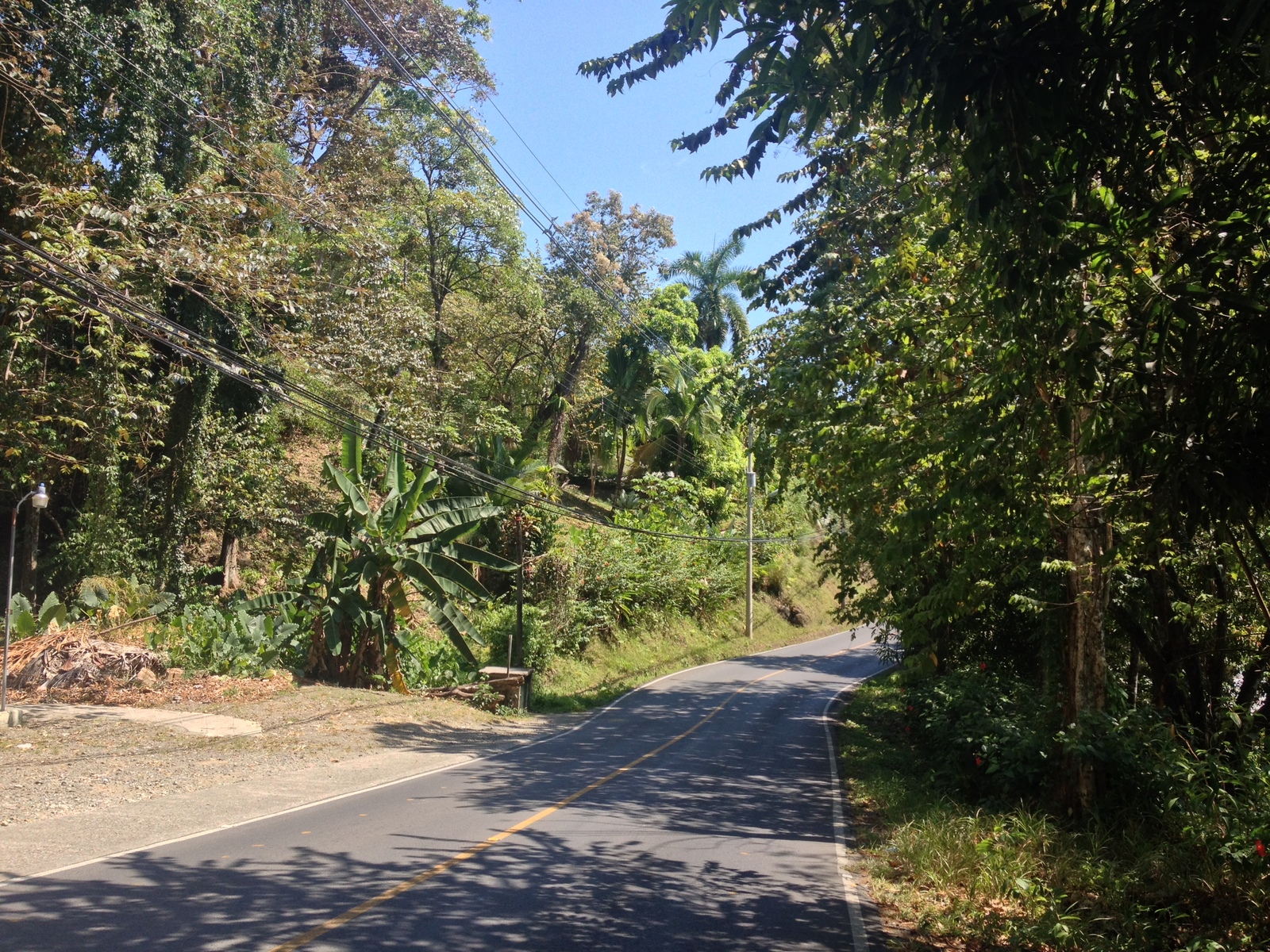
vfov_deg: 40.7
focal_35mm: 35
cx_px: 635
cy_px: 476
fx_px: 1284
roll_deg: -0.1
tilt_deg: +2.0
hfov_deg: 52.6
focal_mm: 4.28
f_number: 2.4
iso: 50
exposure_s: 1/581
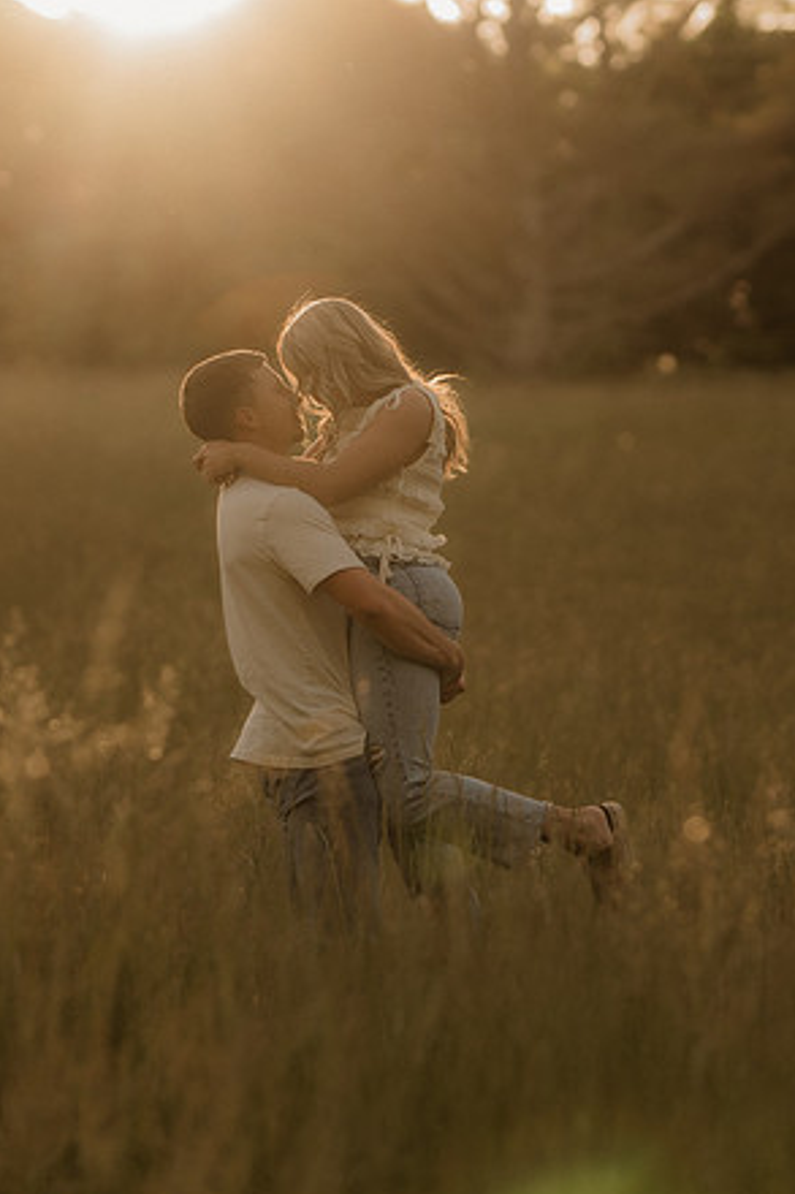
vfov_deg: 15.8
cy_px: 608
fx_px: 4309
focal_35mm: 130
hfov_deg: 10.5
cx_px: 399
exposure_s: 1/2000
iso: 250
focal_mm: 85
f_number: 2
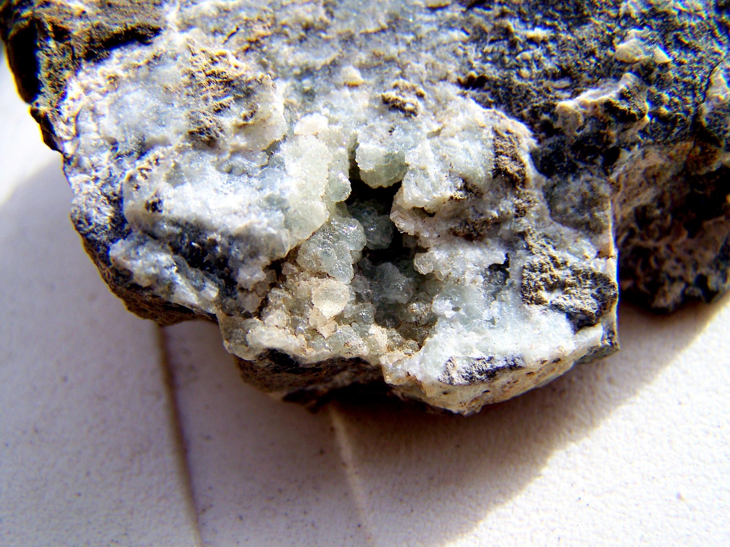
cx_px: 365
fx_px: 801
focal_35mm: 38
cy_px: 274
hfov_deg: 49.0
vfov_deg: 37.7
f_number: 2.8
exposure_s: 1/320
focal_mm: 6.3
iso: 64
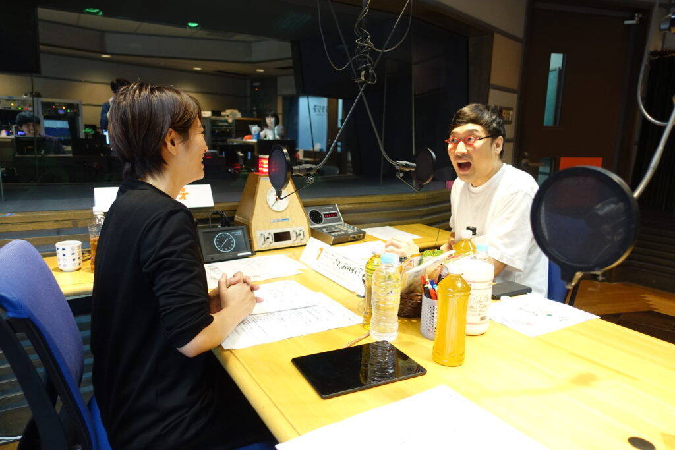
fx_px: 450
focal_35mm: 24
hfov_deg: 73.7
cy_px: 225
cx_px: 338
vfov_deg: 53.1
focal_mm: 8.8
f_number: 1.8
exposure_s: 1/100
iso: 640
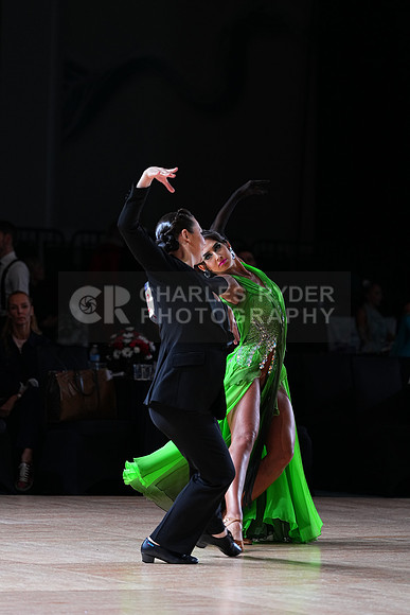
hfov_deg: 8.1
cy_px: 308
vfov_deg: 12.2
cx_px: 205
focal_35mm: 169
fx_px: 2885
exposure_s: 1/400
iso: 1250
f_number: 4
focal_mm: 169
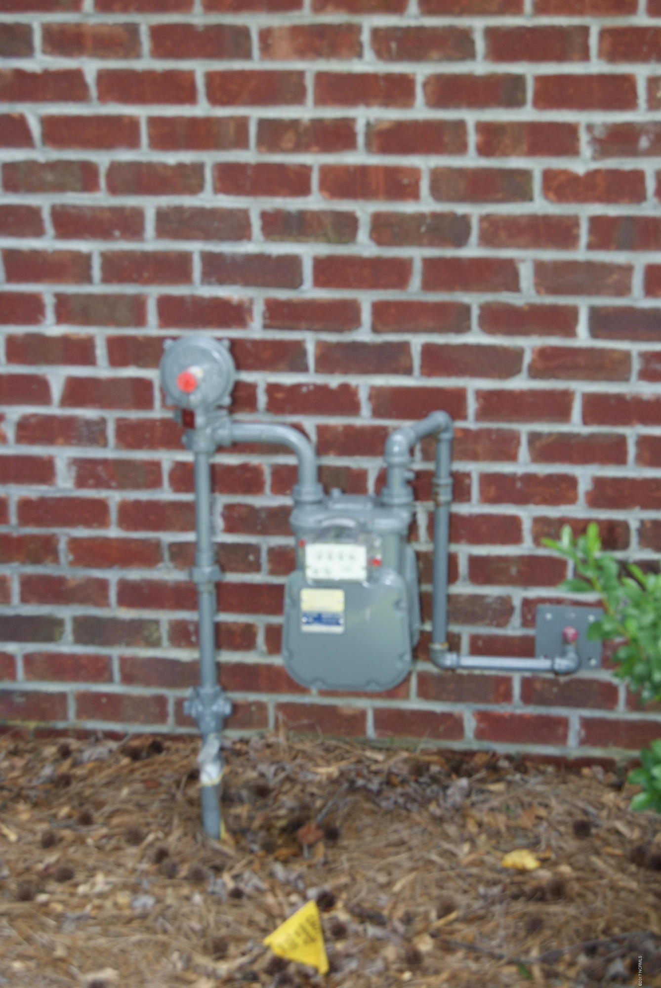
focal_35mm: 60
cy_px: 494
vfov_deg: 33.4
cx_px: 330
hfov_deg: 22.7
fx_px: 1648
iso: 160
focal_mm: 40
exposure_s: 1/125
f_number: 5
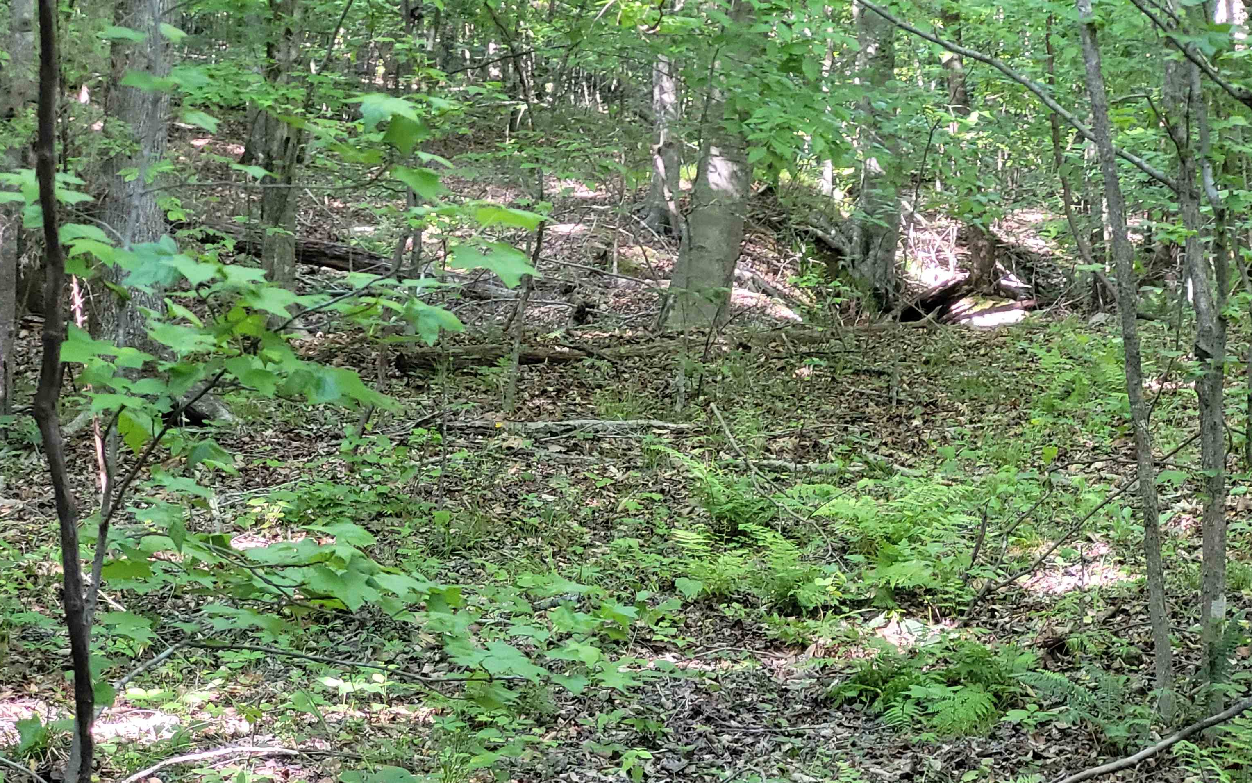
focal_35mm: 81
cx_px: 626
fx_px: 2764
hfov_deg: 25.5
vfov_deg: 16.1
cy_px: 438
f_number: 2.4
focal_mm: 7.12
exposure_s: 1/60
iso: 250
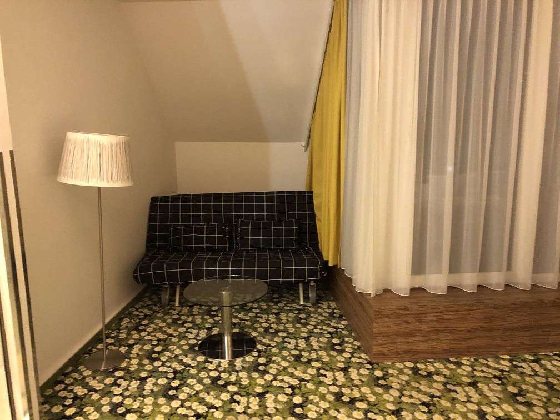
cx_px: 280
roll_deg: +1.3
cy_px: 210
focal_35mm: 28
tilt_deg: -10.5
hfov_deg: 63.4
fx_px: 453
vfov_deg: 49.7
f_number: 1.8
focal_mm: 3.99
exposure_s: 1/5
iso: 100
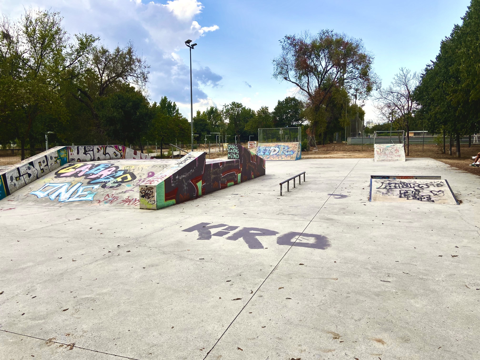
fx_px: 361
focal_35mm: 26
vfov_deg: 53.1
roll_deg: +0.8
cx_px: 240
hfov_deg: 67.3
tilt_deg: -5.8
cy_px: 180
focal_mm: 4.25
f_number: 1.8
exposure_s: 1/762
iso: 32
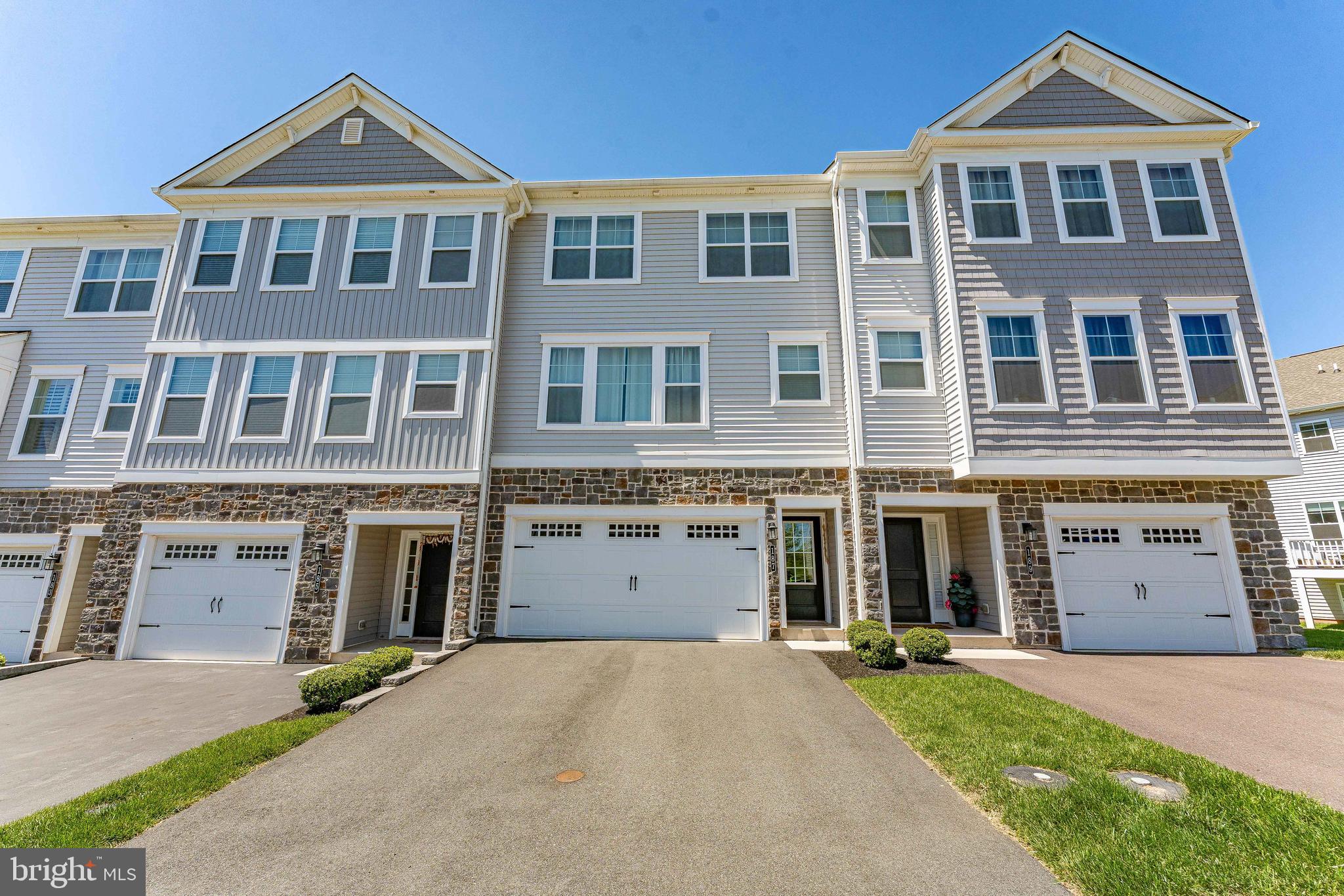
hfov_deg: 104.3
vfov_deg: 81.2
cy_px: 448
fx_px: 523
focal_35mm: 14
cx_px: 672
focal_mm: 14
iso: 320
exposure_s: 1/1000
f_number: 8
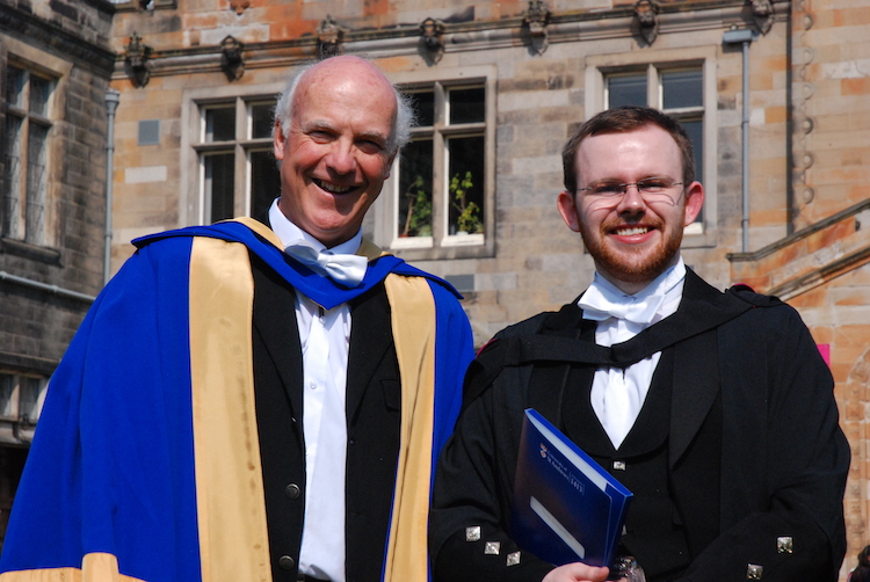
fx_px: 2250
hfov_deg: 21.9
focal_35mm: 93
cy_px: 291
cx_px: 435
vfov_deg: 14.7
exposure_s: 1/1600
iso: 1000
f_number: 10
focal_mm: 62
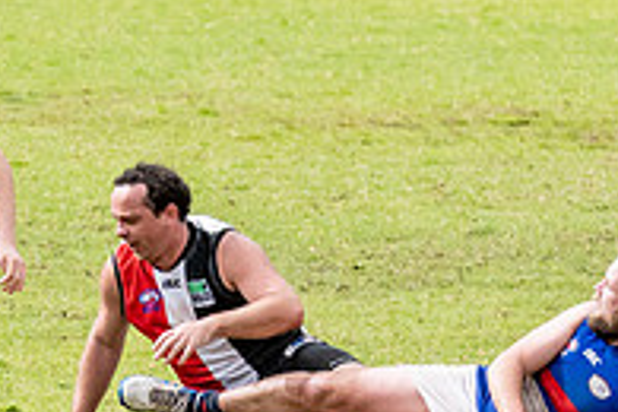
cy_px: 268
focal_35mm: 1321
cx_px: -166
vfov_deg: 1.0
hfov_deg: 1.6
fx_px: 22675
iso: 1250
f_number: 7.1
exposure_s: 1/5000
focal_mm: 240
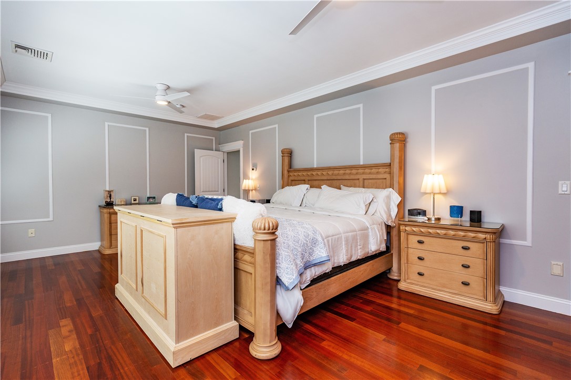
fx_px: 254
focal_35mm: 16
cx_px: 286
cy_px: 190
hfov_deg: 96.7
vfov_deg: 73.7
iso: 320
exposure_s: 1/20
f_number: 6.3
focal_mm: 16
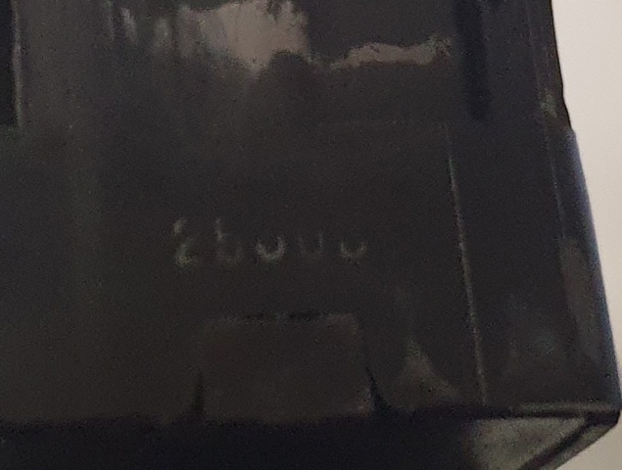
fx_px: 469
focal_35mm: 26
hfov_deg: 67.2
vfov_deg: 53.3
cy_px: 235
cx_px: 311
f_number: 1.5
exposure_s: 1/100
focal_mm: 4.32
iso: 400
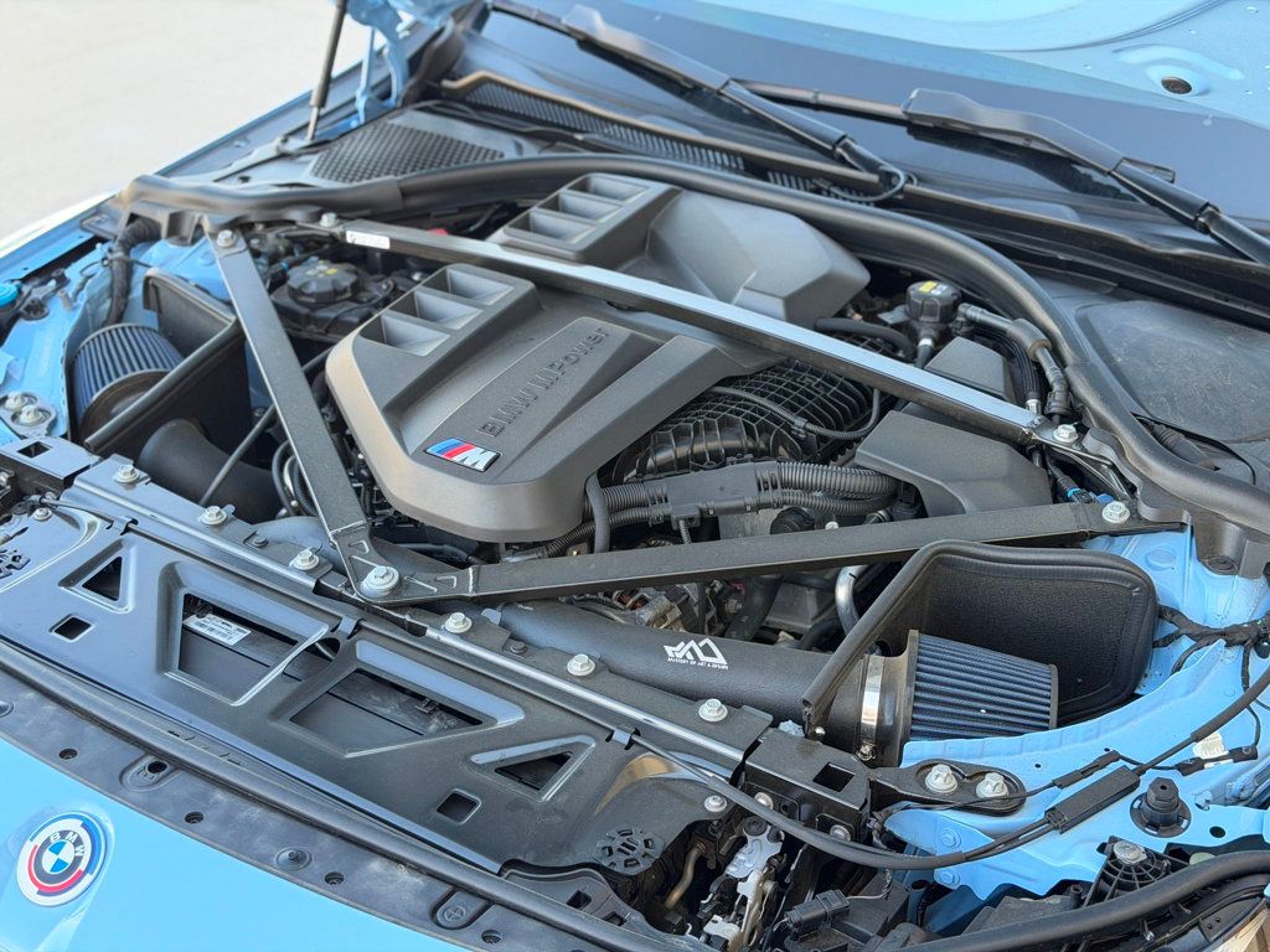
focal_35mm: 48
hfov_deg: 39.7
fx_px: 1761
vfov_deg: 30.3
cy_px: 476
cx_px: 635
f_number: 1.78
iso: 80
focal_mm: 6.76
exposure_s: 1/121
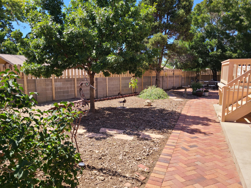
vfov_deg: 53.1
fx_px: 189
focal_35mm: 26
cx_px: 126
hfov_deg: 67.3
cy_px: 94
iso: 40
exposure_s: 1/1073
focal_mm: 5.4
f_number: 1.8
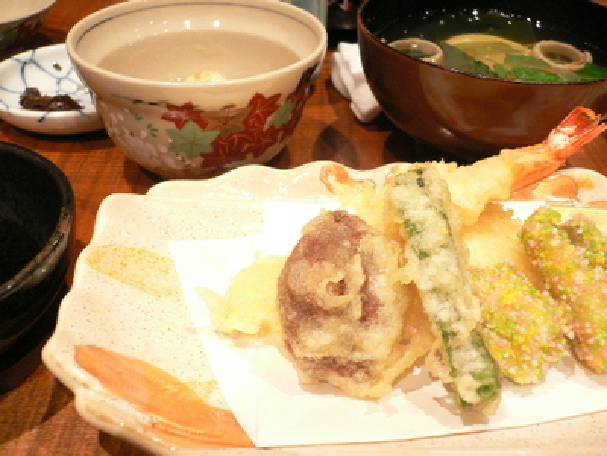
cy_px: 228
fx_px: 614
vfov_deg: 40.7
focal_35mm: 35
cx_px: 304
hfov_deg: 52.6
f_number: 2.8
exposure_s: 1/8
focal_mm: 5.8
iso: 200
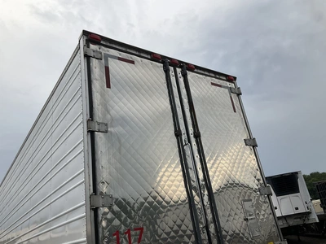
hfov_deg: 61.7
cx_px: 163
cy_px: 122
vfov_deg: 48.2
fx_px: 273
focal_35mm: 29
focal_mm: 3
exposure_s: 1/691
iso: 25
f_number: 1.8
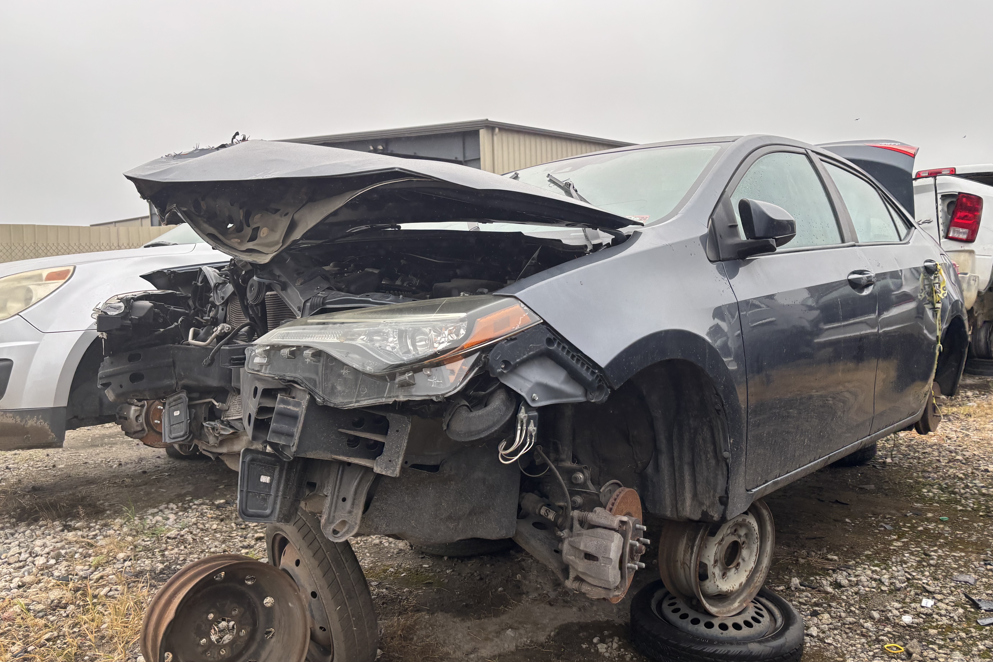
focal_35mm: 28
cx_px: 514
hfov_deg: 65.5
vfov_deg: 46.4
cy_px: 333
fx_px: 772
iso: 50
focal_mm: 5.96
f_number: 1.6
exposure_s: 1/961
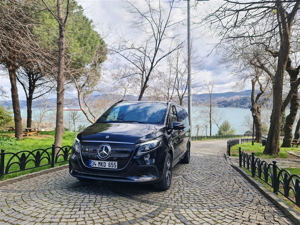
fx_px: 217
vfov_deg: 54.9
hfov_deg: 69.4
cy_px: 112
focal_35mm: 25
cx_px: 150
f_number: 1.8
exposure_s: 1/284
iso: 50
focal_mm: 7
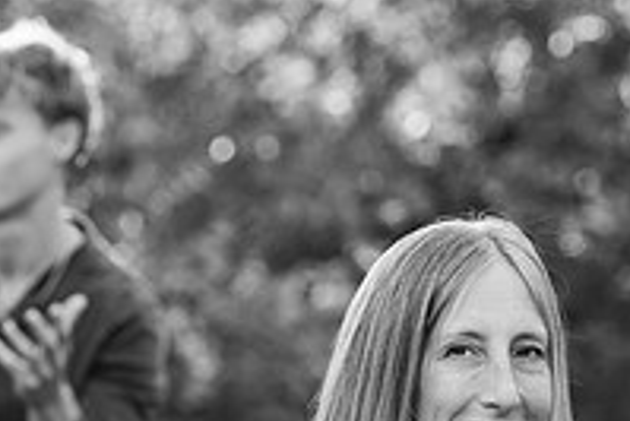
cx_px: 234
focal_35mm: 349
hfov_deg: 5.9
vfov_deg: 3.9
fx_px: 6112
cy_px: 552
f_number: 4.5
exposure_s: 1/160
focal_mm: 120
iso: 400
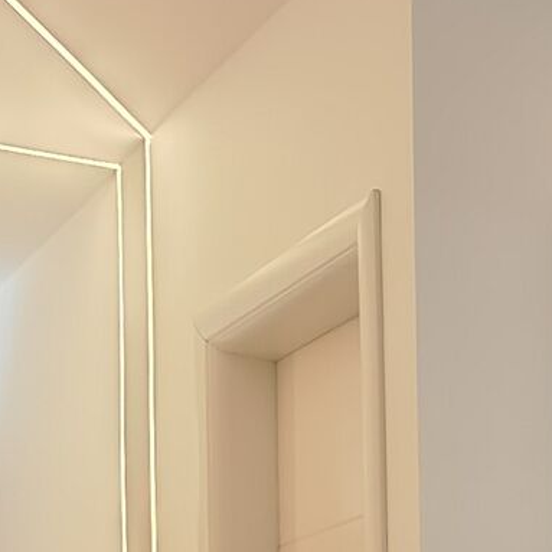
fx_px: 1515
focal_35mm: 84
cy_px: 826
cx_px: 1178
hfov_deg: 15.4
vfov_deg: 18.3
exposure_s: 1/50
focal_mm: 1.82
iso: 154
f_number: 2
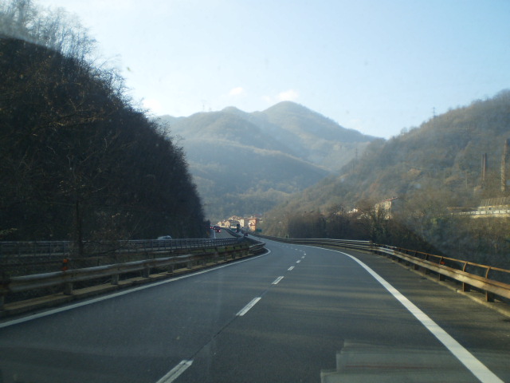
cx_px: 255
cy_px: 192
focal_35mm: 36
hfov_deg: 51.4
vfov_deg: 39.7
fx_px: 530
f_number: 3.1
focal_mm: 6.3
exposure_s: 1/400
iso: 64
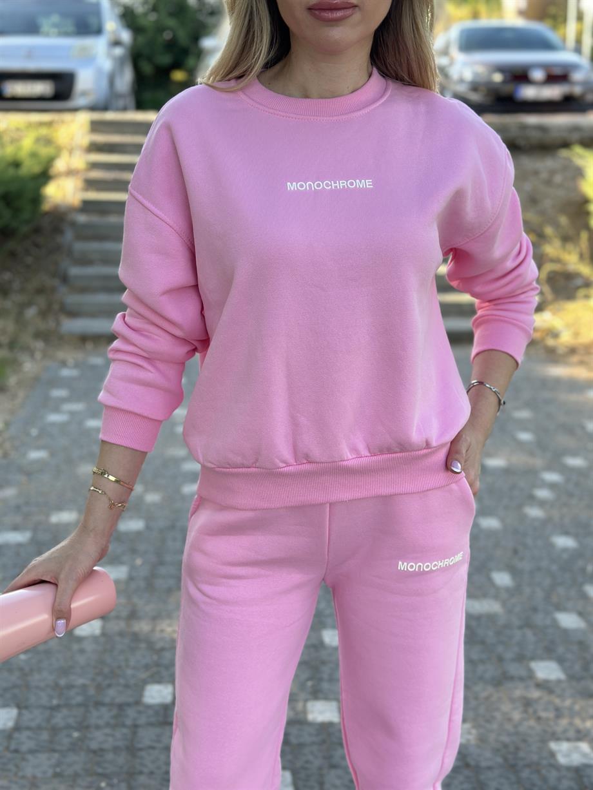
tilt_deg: -13.1
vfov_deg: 39.6
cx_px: 296
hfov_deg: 30.3
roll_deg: -1.0
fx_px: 1096
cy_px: 395
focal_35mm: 48
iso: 80
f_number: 1.78
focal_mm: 6.86
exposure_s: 1/210
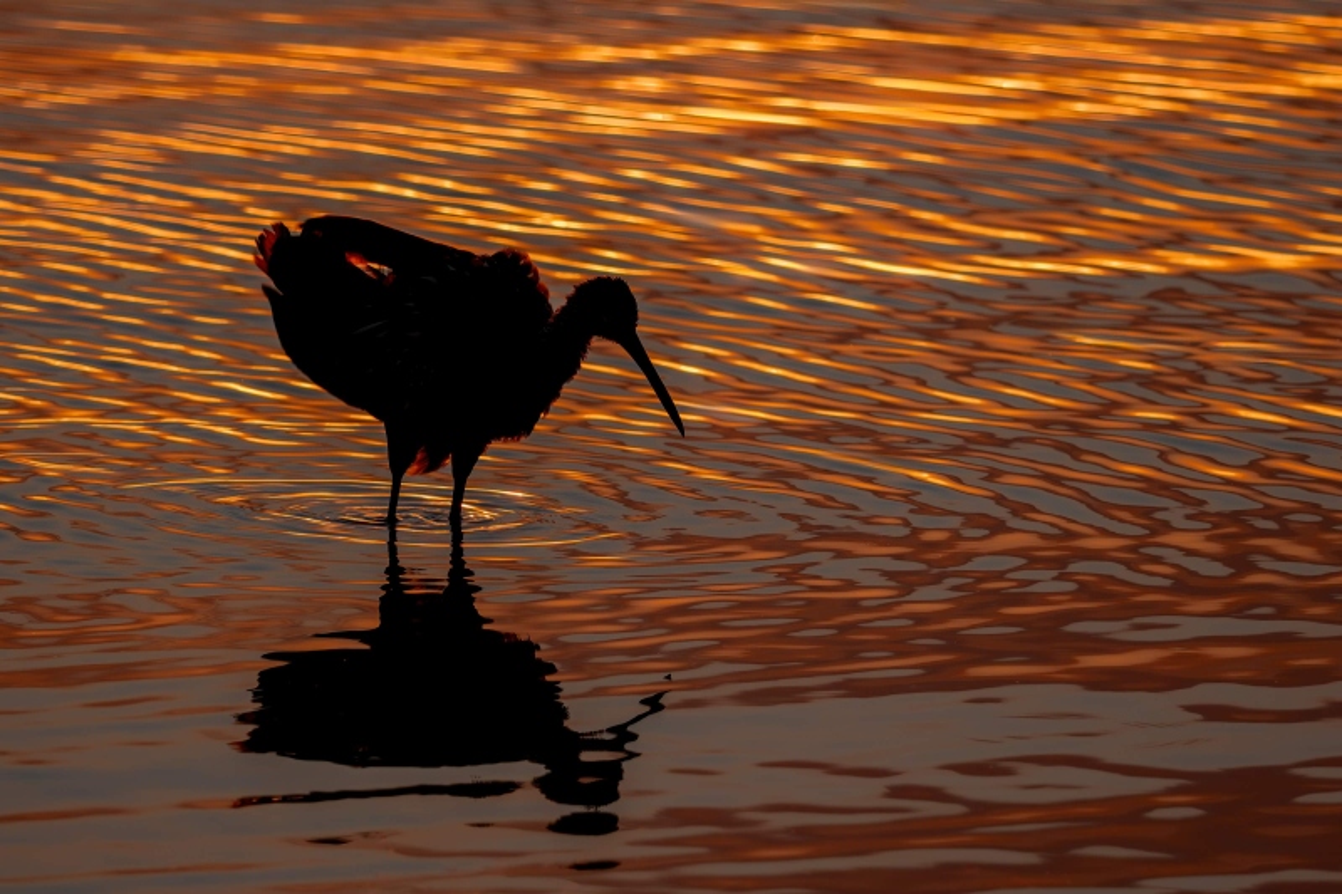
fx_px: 27951
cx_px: 671
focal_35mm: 750
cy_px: 447
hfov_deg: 2.8
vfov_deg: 1.8
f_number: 7.1
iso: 640
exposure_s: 1/800
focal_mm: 500
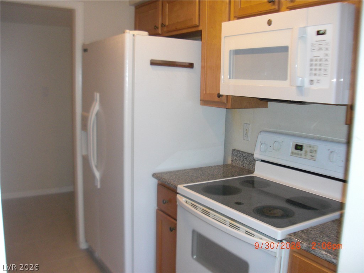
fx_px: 379
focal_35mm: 36
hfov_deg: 51.4
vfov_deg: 39.7
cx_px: 182
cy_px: 136
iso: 200
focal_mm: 6.3
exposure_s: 1/60
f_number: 2.8
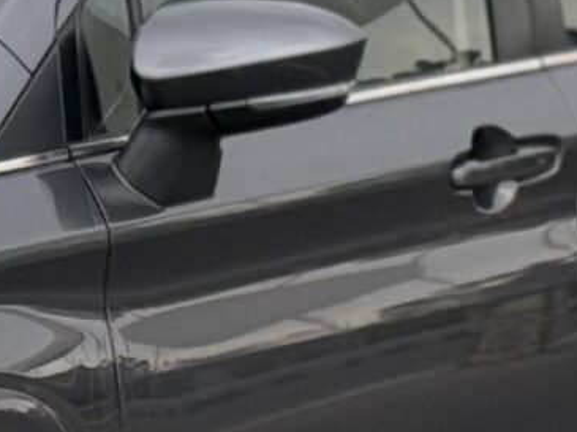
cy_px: 218
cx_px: -147
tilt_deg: -5.5
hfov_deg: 5.9
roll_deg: +0.0
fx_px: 5612
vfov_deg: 4.4
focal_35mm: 337
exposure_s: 1/615
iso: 64
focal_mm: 6.76
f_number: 1.78
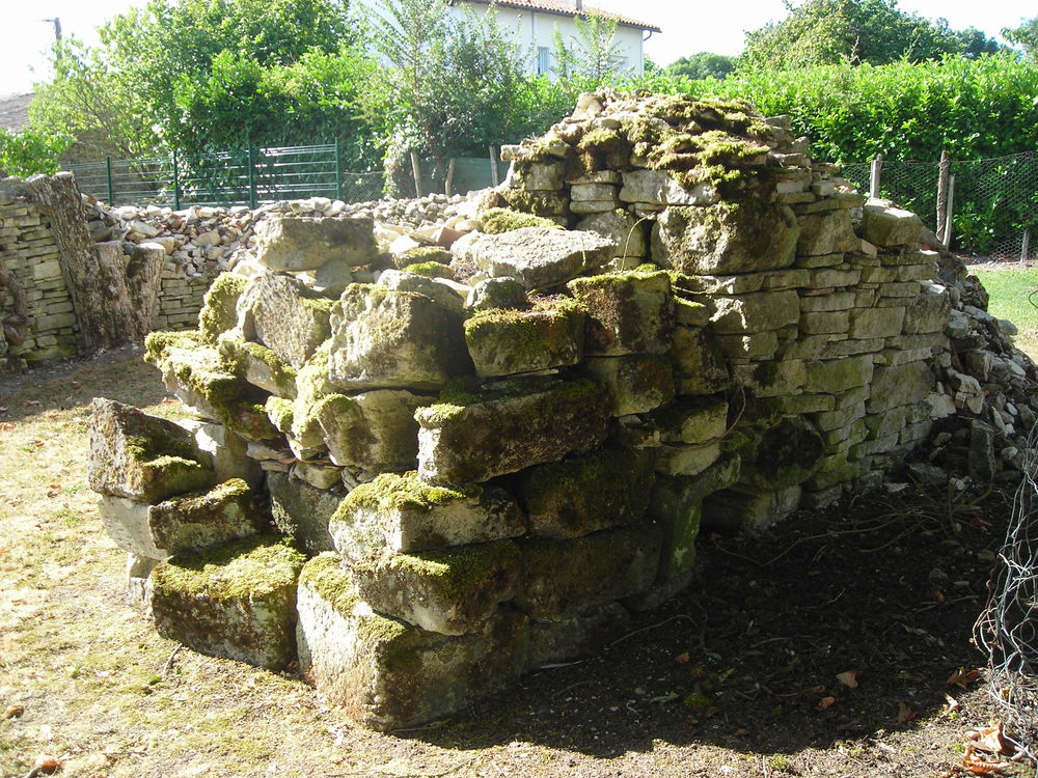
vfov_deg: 37.7
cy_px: 389
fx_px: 1139
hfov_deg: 49.0
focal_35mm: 38
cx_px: 519
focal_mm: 6.3
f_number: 3.2
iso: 50
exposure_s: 1/135
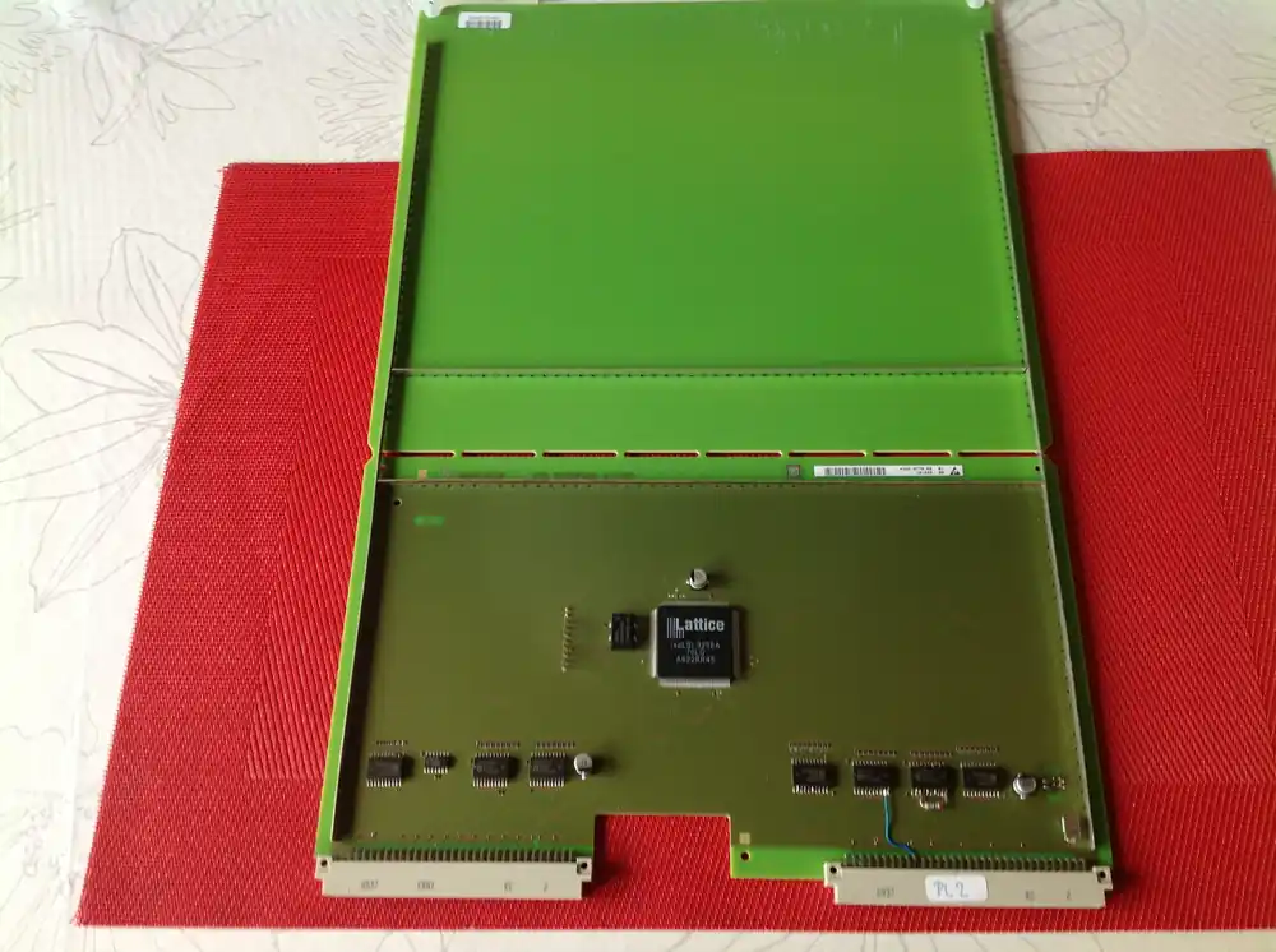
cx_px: 638
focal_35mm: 35
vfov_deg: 40.6
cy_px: 476
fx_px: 1288
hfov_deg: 52.7
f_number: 2.4
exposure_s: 1/20
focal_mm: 4.28
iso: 64
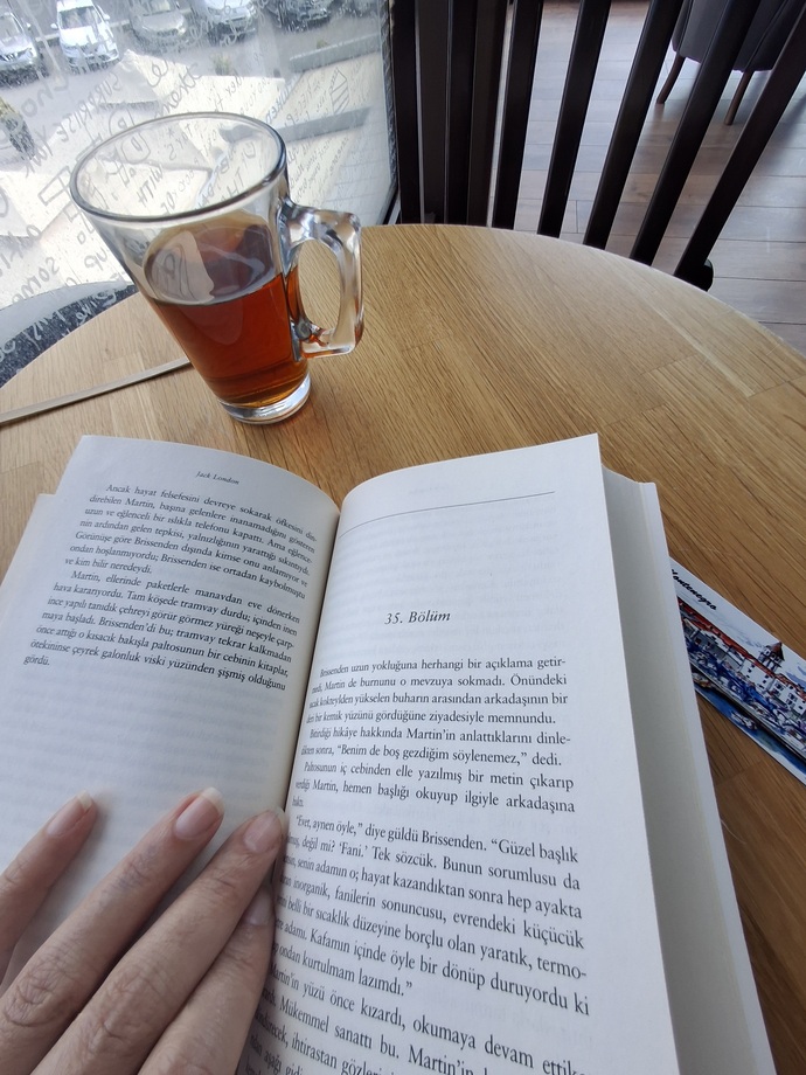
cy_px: 538
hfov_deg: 78.1
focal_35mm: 16
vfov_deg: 94.5
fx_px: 497
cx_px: 403
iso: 40
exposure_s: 1/139
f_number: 2.2
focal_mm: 1.64
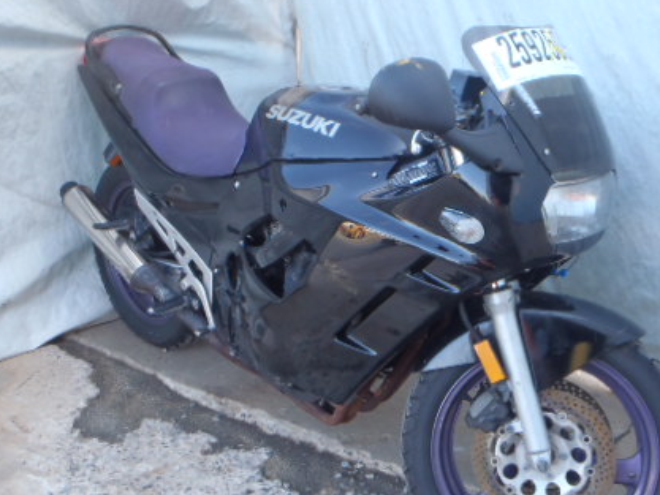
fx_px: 820
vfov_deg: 33.6
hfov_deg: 43.8
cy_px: 282
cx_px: 369
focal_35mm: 43
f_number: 3.5
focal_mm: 5
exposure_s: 1/40
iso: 100
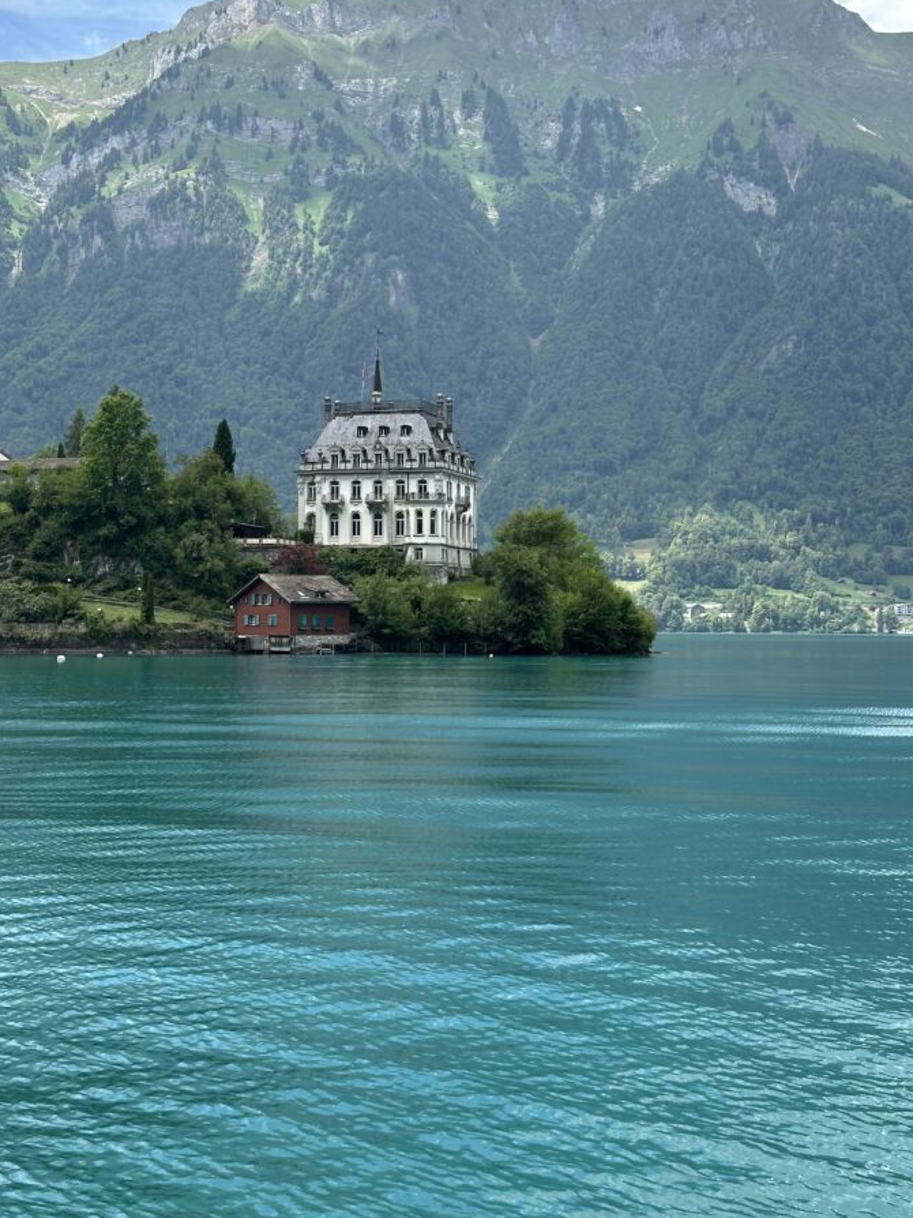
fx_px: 1935
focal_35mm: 55
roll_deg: -1.6
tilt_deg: +3.4
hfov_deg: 26.5
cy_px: 552
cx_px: 428
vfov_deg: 34.9
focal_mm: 6.86
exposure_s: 1/1783
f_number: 1.78
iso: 64
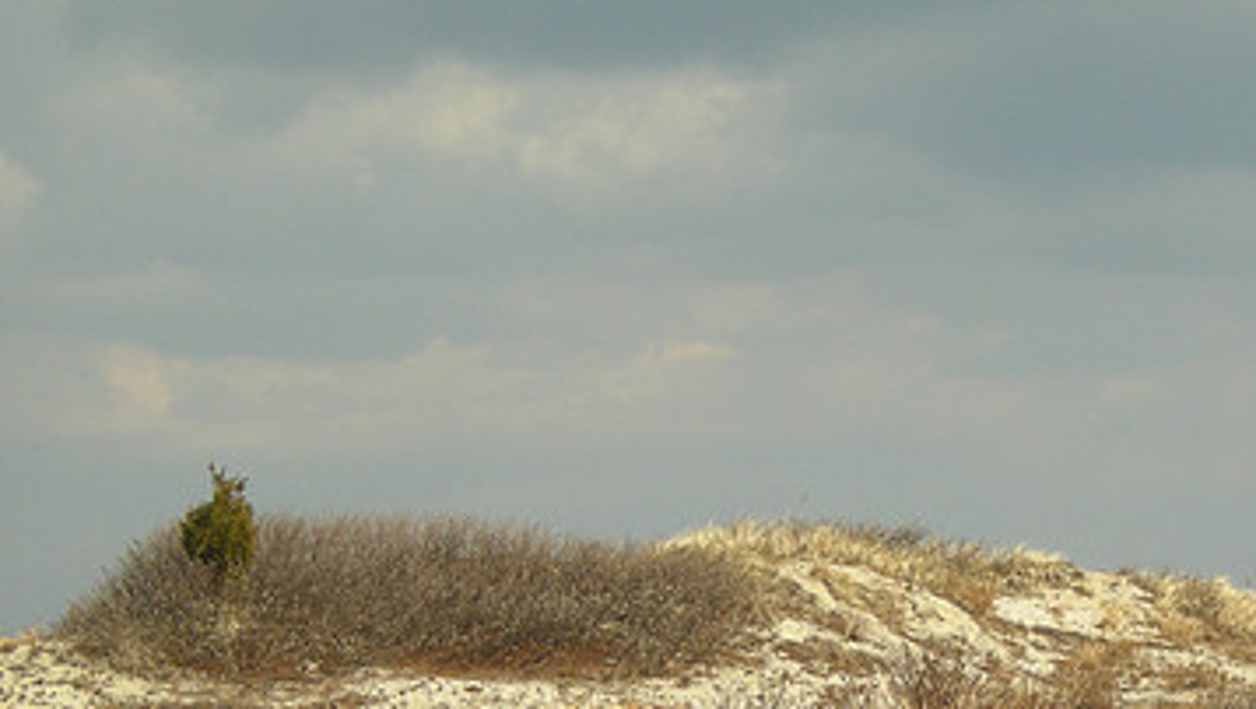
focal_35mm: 134
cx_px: 796
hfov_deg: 16.0
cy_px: 627
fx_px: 4466
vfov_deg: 9.0
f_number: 7.8
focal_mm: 12.3
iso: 50
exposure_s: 1/153
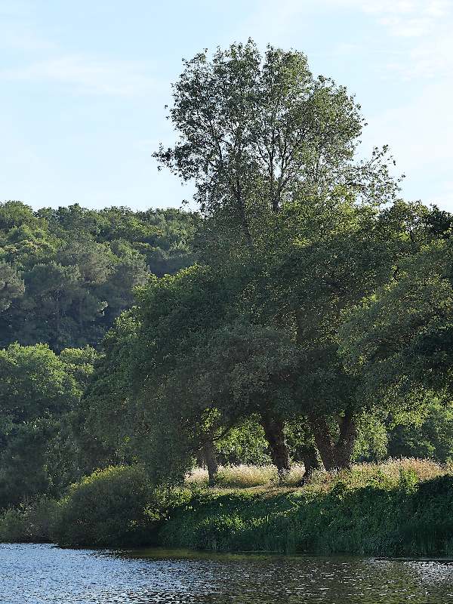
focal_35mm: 150
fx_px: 2617
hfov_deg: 9.9
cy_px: 302
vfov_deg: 13.2
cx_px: 226
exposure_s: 1/1000
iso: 200
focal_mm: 75
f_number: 4
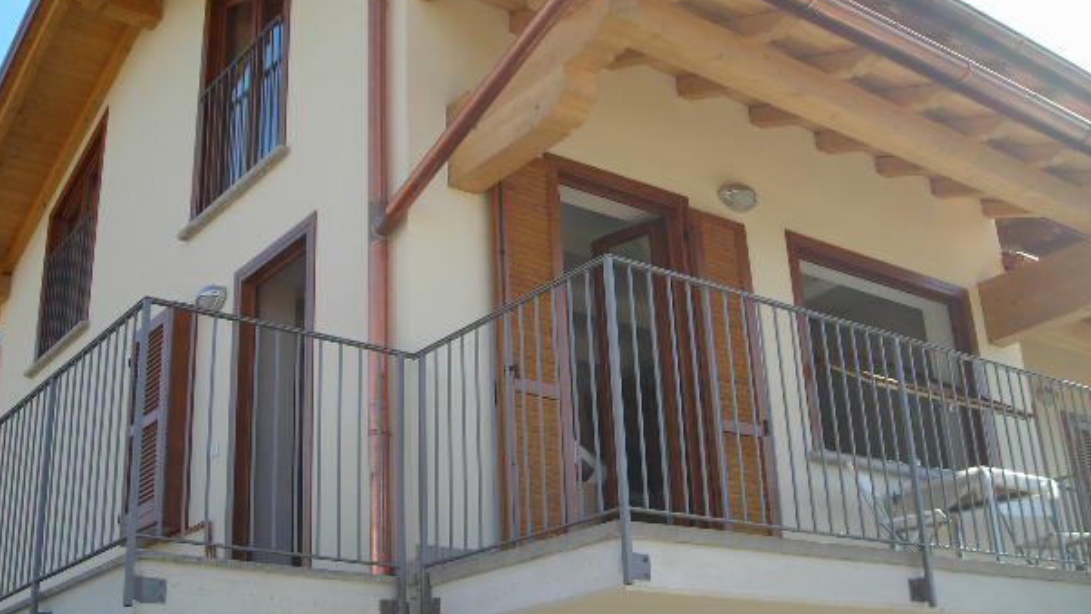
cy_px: 234
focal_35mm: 44
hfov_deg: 46.4
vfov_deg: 27.0
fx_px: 1273
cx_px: 517
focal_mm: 6.3
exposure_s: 1/289
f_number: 3.2
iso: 50
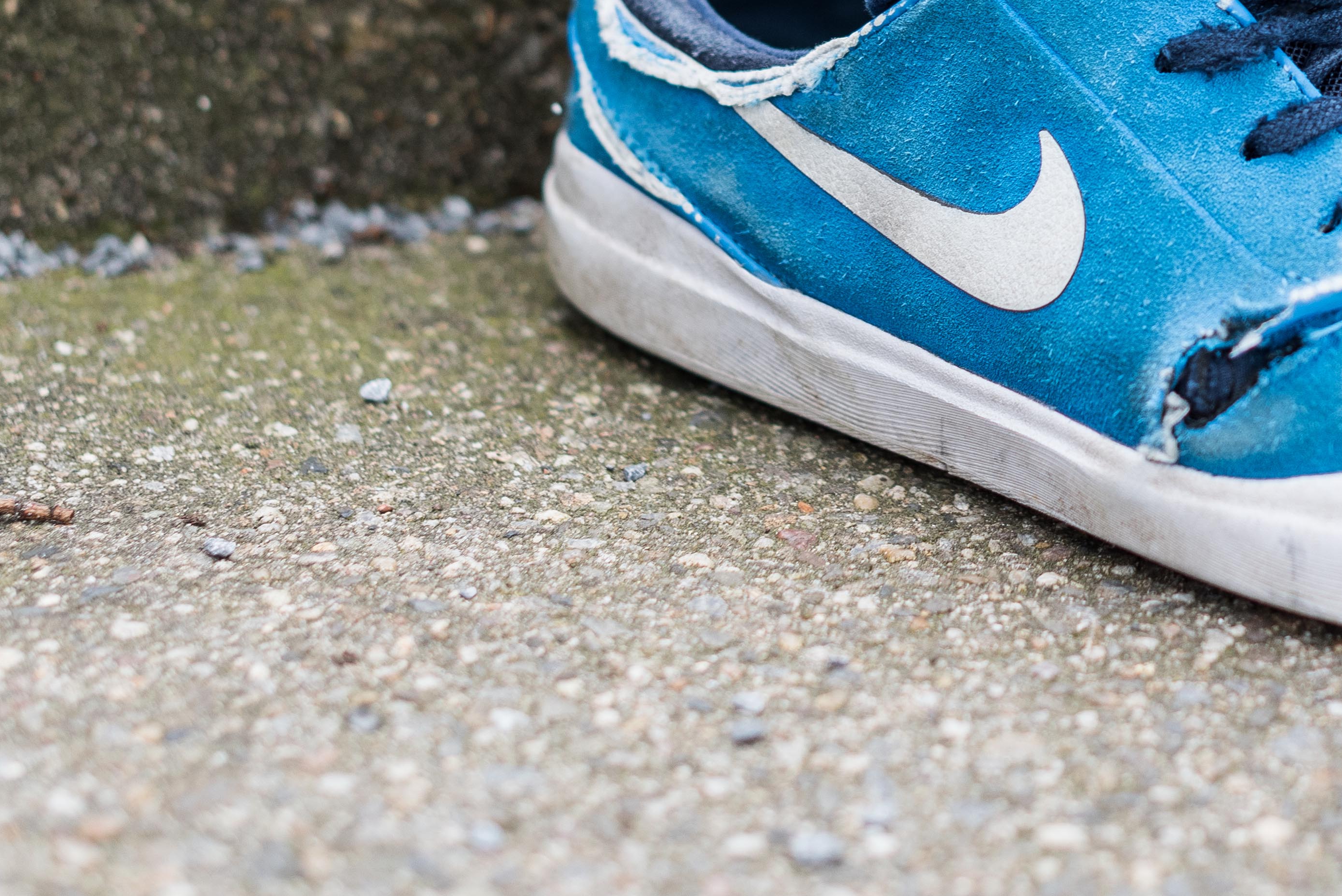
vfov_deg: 10.1
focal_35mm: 133
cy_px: -245
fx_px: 4959
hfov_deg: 15.1
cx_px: 1342
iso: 200
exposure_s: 1/400
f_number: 2.8
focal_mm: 50
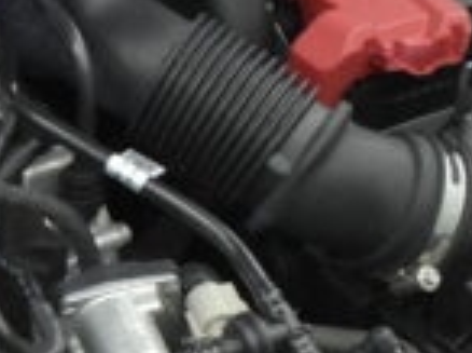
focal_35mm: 137
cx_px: -304
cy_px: 542
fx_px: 1865
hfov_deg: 13.3
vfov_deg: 10.4
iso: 1600
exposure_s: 1/100
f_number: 3.5
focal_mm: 18
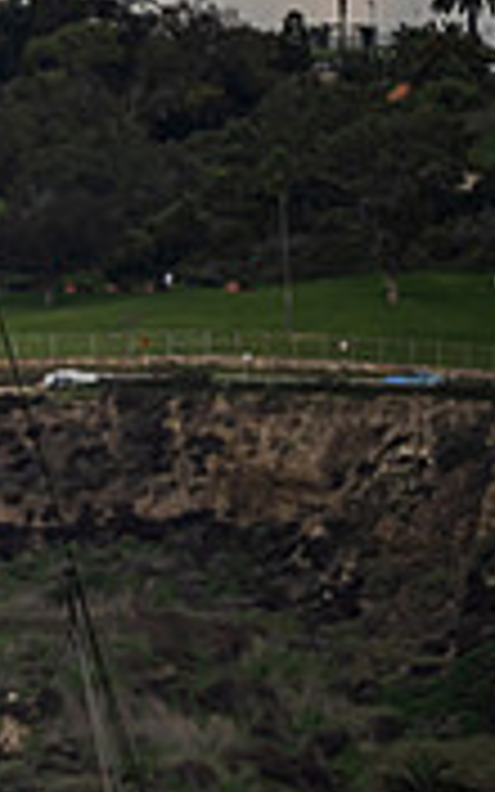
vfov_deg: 1.6
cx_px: -738
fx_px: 28966
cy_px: 731
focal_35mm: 1342
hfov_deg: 1.0
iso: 400
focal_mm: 400
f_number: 5.6
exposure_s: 1/3200
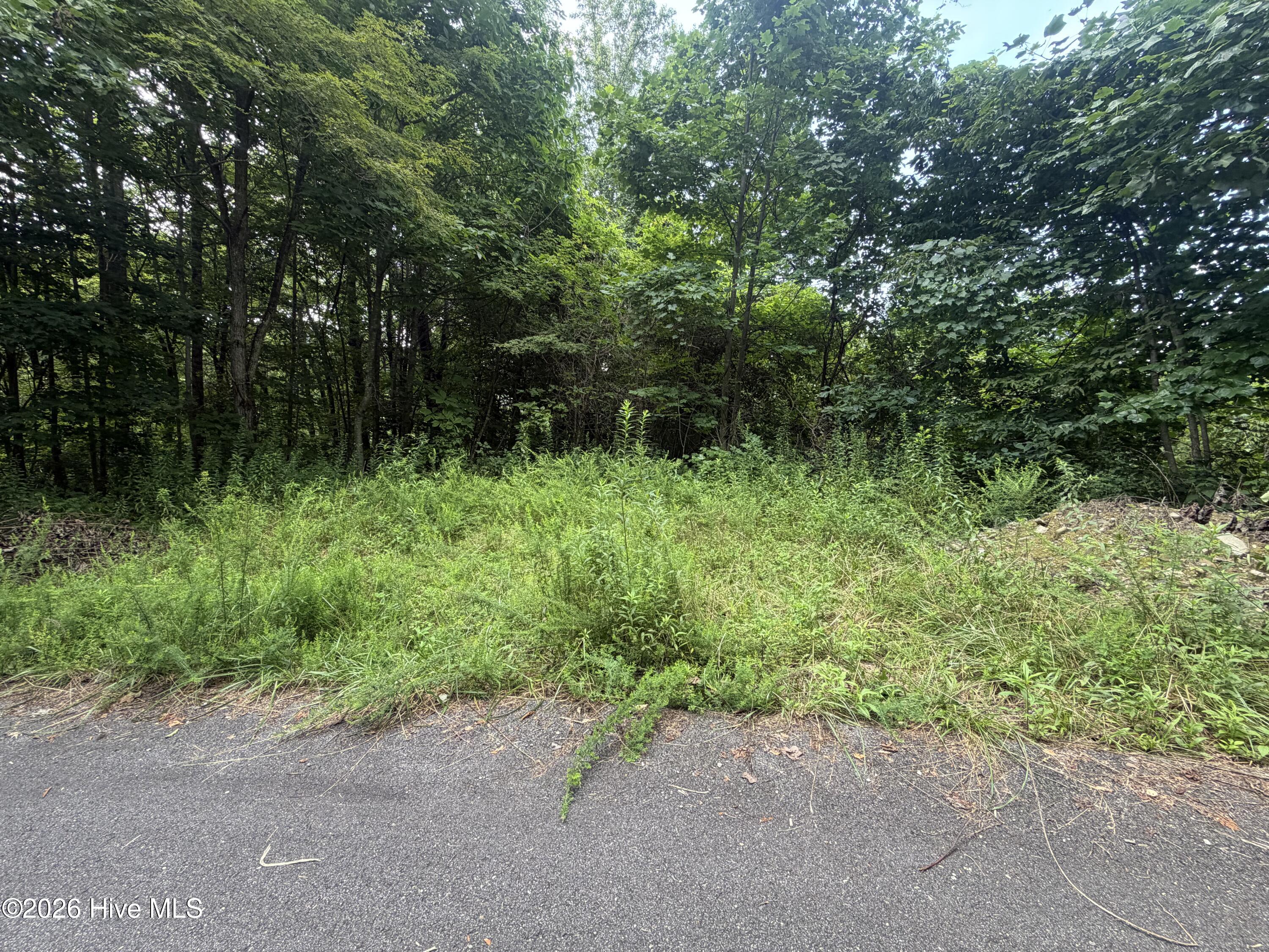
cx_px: 634
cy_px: 476
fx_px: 513
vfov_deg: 85.7
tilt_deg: -8.2
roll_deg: -3.9
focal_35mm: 14
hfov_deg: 102.1
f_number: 2.2
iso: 160
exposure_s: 1/121
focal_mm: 2.22
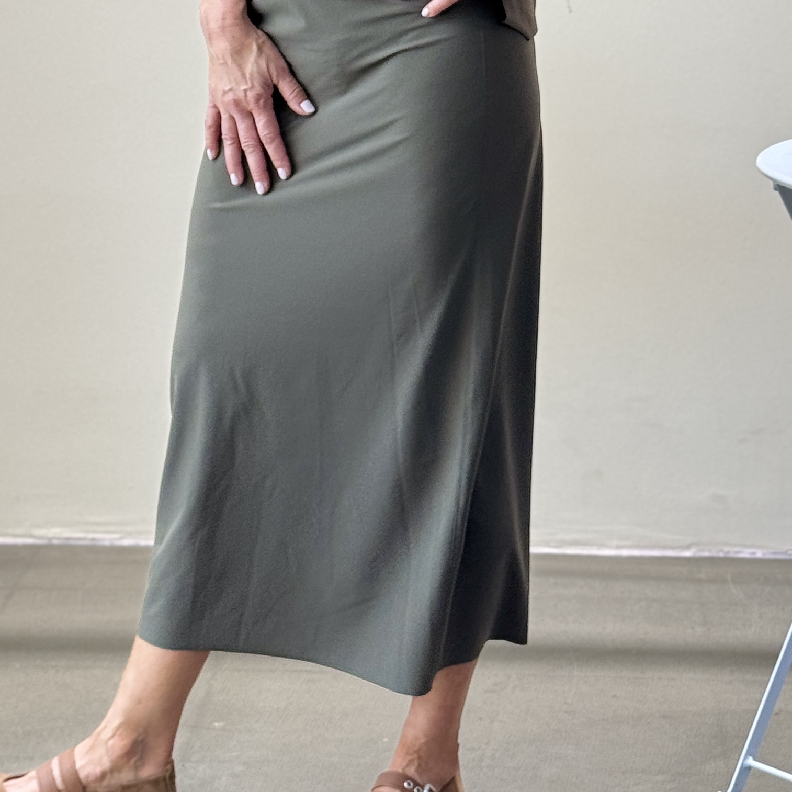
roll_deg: +0.1
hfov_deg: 15.4
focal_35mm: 113
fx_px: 2925
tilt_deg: -5.9
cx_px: 461
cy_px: 6
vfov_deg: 15.2
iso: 50
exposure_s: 1/130
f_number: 1.78
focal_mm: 6.76
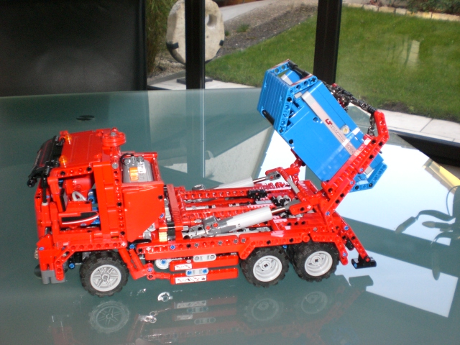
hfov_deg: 49.0
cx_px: 230
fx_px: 505
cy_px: 172
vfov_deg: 37.7
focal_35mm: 38
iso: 200
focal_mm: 6.3
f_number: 3.1
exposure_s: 1/60
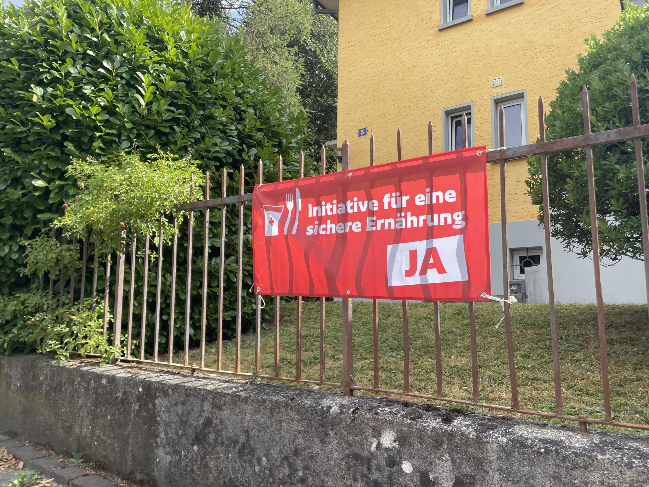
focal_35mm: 26
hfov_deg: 67.3
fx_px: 487
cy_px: 244
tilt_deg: +8.8
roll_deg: -0.4
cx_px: 324
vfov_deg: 53.1
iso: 32
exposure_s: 1/1125
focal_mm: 4.2
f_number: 1.6
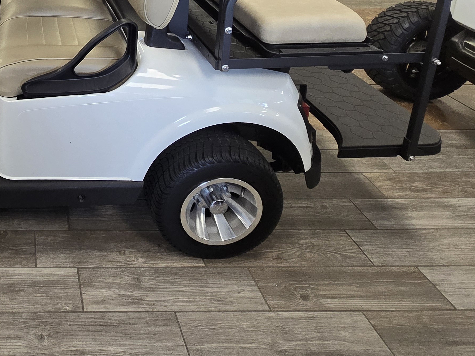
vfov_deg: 40.0
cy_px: -28
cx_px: 23
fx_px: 398
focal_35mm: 29
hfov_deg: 51.9
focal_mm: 2.2
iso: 200
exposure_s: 1/60
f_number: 2.2
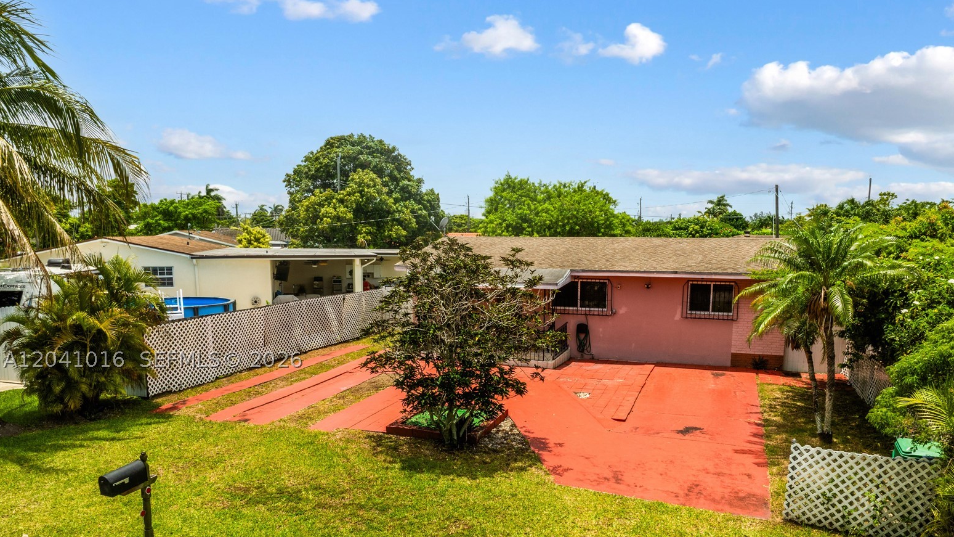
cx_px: 491
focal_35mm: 27
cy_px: 359
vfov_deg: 42.3
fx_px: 683
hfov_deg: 69.8
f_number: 11
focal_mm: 12.29
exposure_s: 1/200
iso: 100
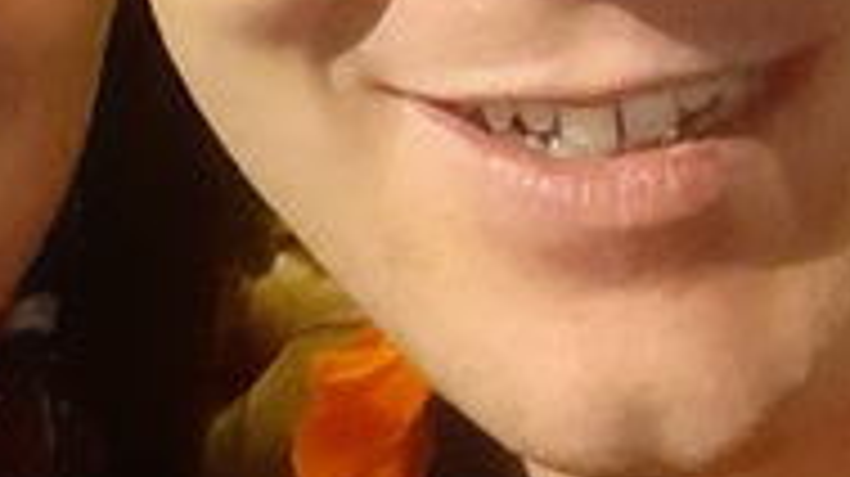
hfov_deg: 17.1
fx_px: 2815
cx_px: 187
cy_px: -256
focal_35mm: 125
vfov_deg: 9.4
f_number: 2
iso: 1600
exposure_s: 1/8
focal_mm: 3.75
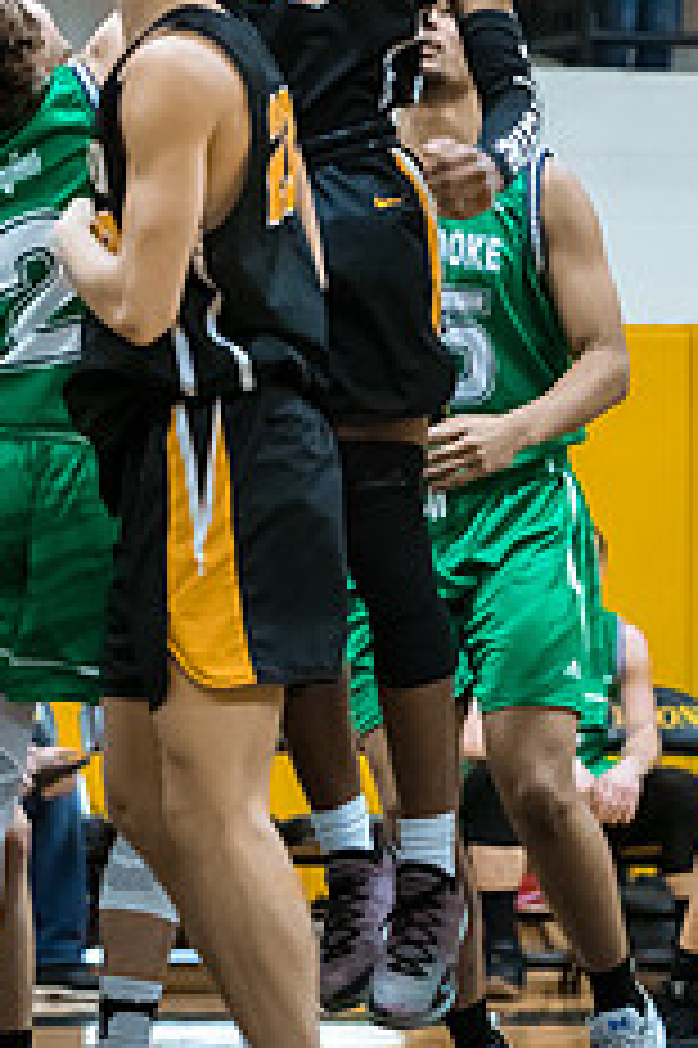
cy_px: 198
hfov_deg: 4.7
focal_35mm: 290
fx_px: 8446
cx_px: 284
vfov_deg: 7.1
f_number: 2.8
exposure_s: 1/400
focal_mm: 100
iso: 3200
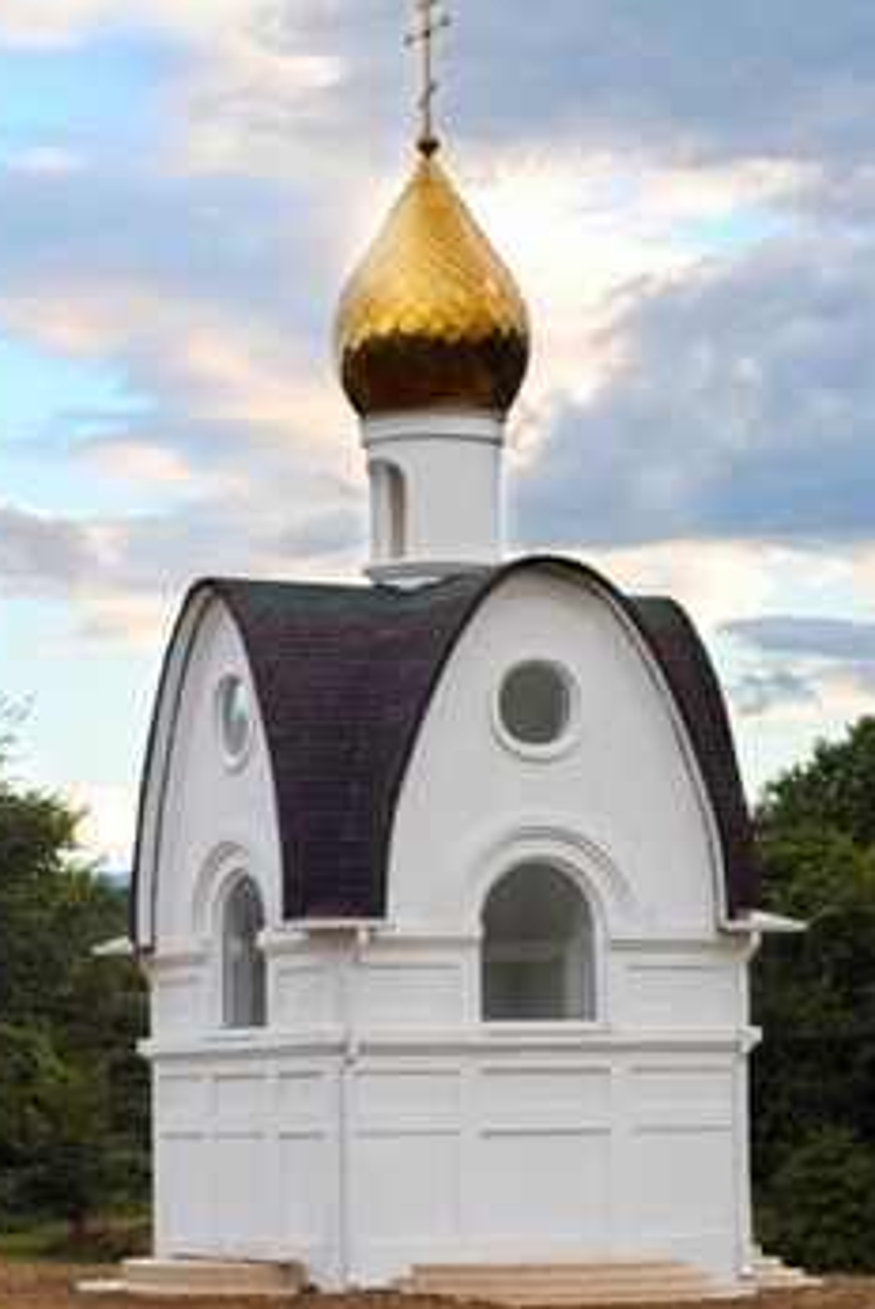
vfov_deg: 18.9
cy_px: 696
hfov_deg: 12.7
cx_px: 275
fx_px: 3929
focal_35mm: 108
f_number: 5
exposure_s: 1/100
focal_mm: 50
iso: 100
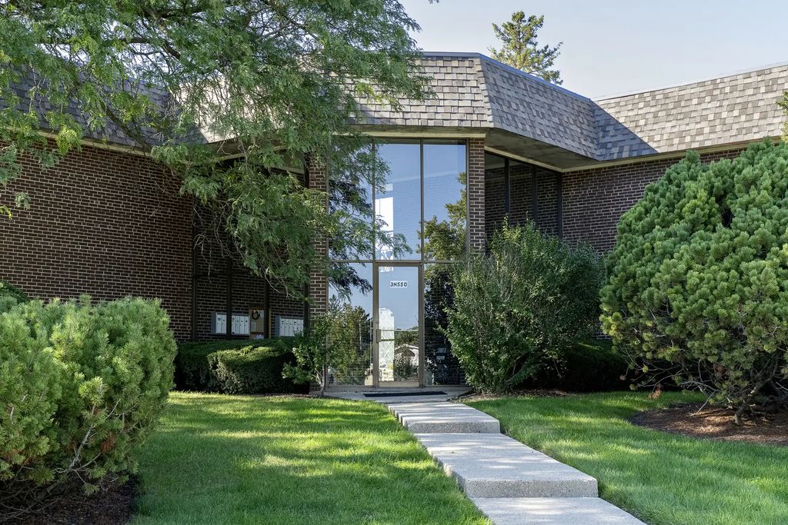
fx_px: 1138
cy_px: 262
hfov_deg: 38.2
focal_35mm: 52
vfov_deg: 26.0
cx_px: 394
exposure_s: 1/640
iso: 3200
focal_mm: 51
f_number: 8
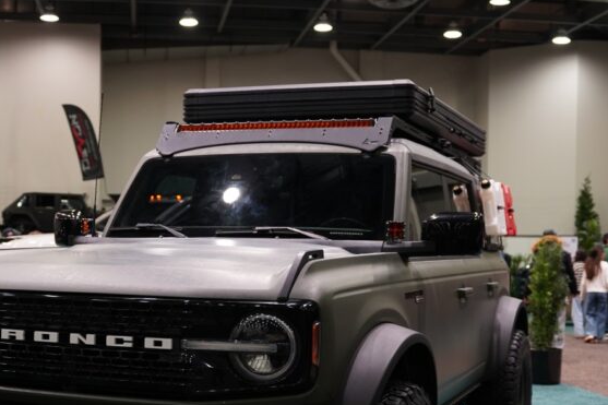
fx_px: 972
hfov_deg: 34.7
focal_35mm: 58
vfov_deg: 23.2
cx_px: 277
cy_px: 319
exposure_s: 1/125
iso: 1000
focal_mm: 31.3
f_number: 2.8
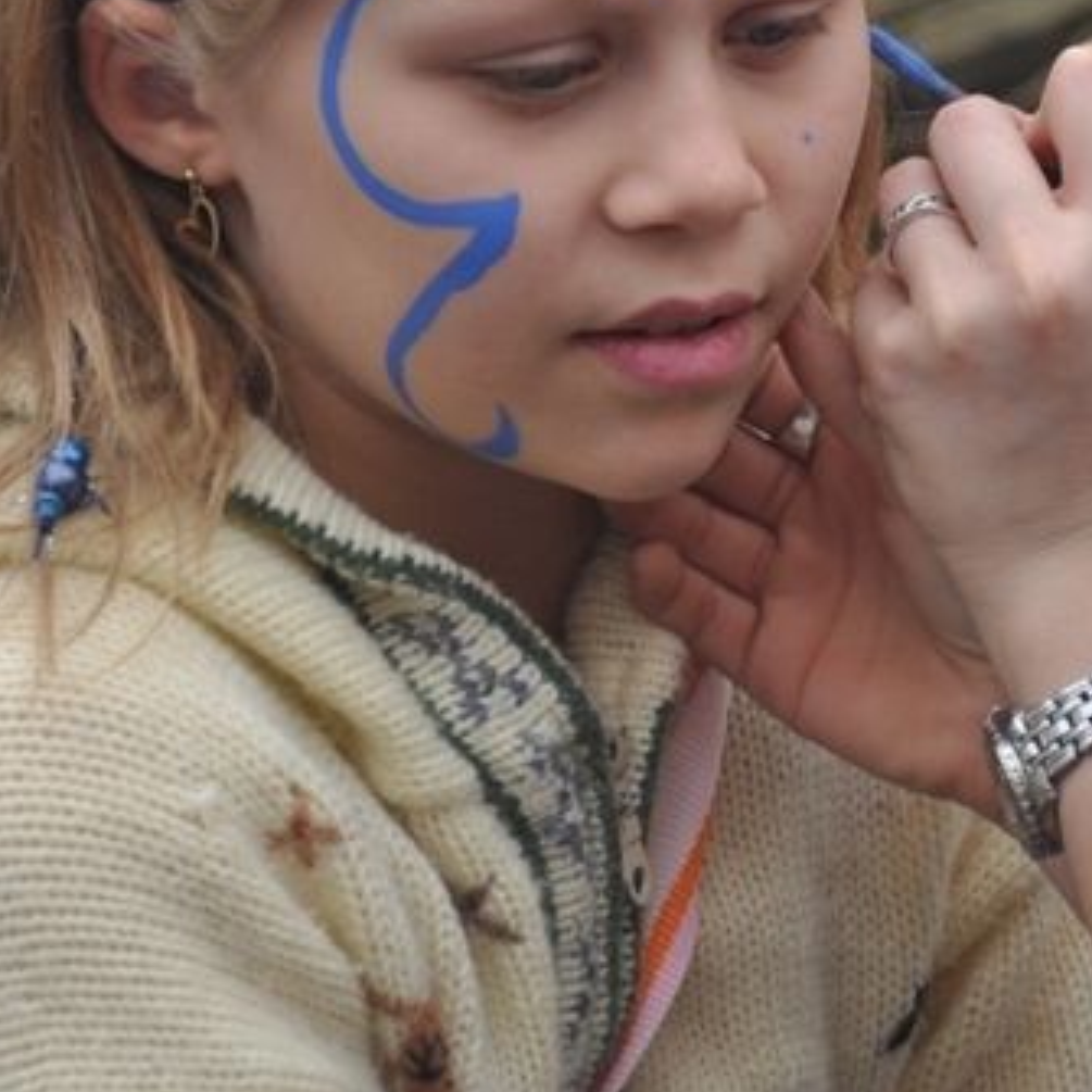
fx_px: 9172
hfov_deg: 6.8
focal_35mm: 257
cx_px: 1327
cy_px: 72
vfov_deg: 6.8
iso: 200
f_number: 5.3
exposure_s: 1/400
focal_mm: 66
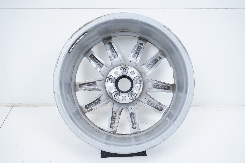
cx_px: 122
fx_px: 272
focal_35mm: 40
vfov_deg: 33.4
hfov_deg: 48.5
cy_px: 82
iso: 200
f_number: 7.1
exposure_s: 1/125
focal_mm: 40
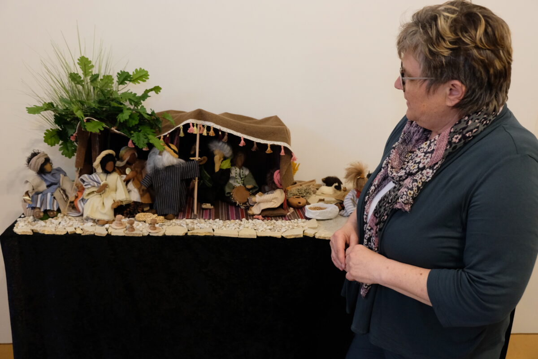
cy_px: 180
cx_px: 269
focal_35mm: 32
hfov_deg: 58.7
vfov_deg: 41.1
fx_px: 478
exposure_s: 1/60
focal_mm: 21.4
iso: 2000
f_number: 3.2
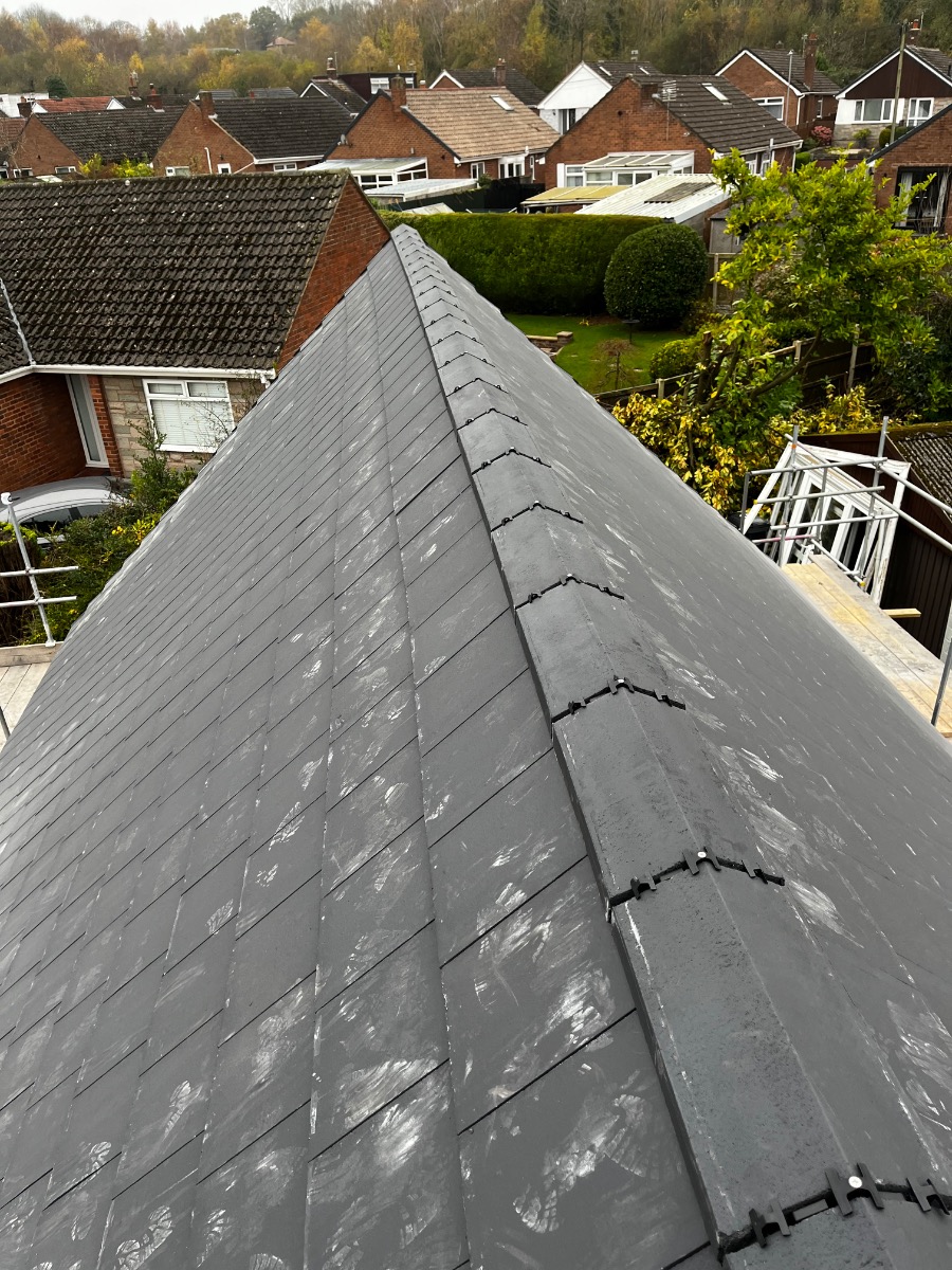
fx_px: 953
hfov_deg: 53.1
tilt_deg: -26.0
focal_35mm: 26
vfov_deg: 67.3
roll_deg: +2.3
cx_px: 476
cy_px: 635
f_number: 1.6
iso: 40
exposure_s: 1/121
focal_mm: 5.1
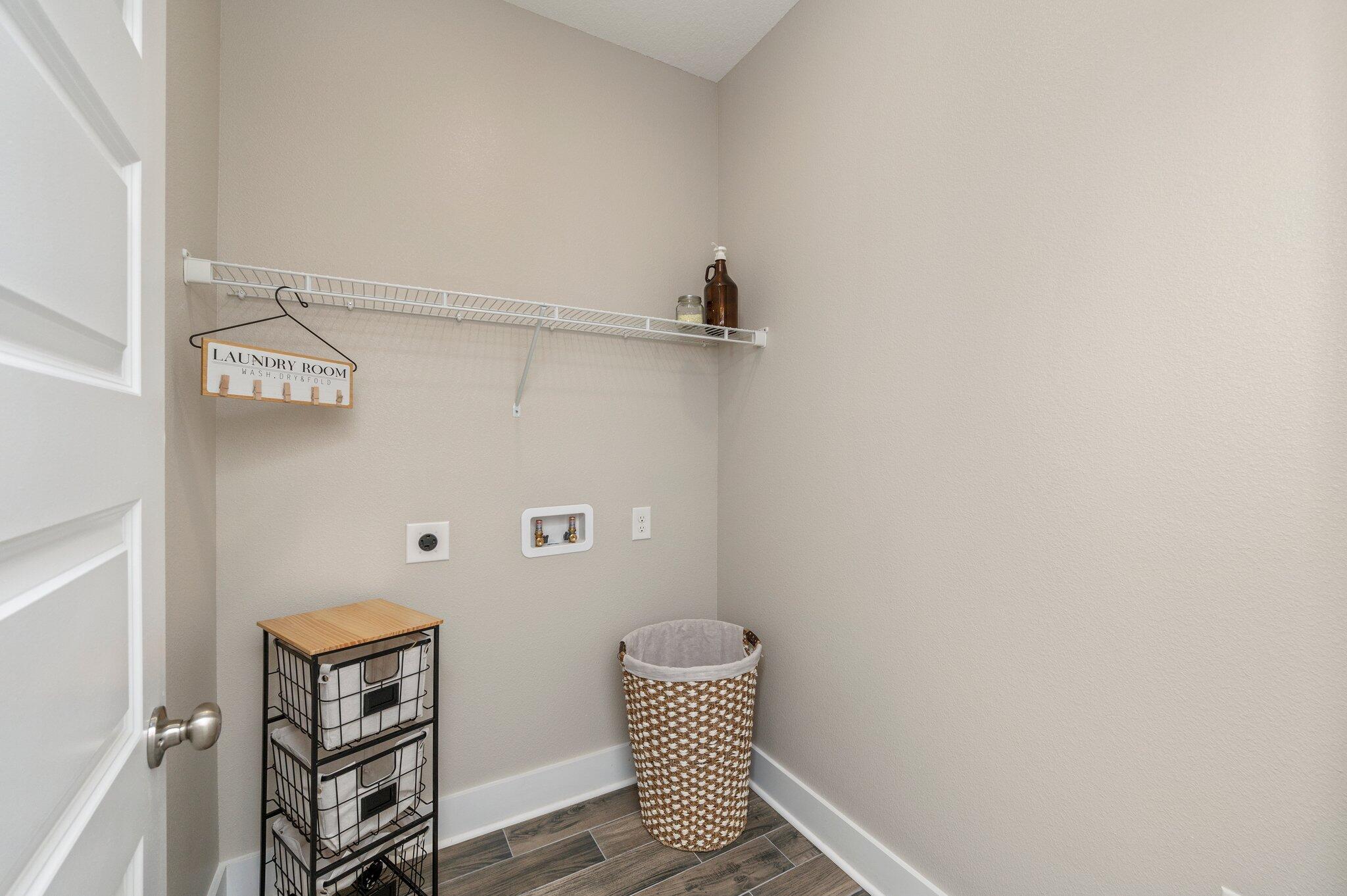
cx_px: 674
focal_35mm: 14
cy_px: 448
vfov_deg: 81.1
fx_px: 523
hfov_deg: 104.3
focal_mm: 14
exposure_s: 1/60
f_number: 9
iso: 320
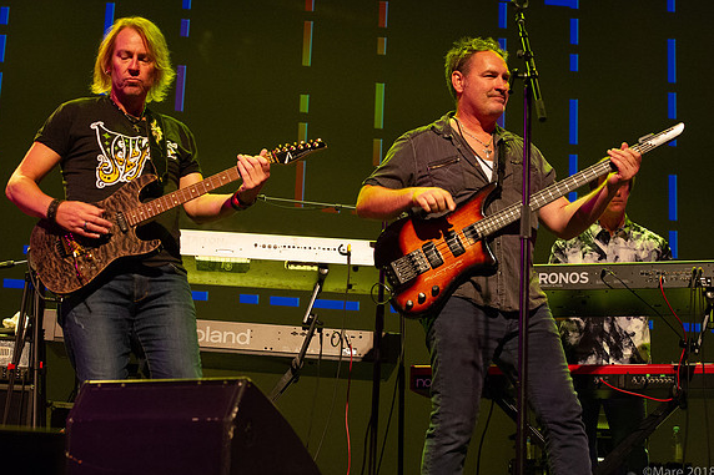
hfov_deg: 28.5
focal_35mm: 71
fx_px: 1408
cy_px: 239
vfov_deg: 19.2
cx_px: 355
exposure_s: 1/320
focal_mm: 70
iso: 8000
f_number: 7.1
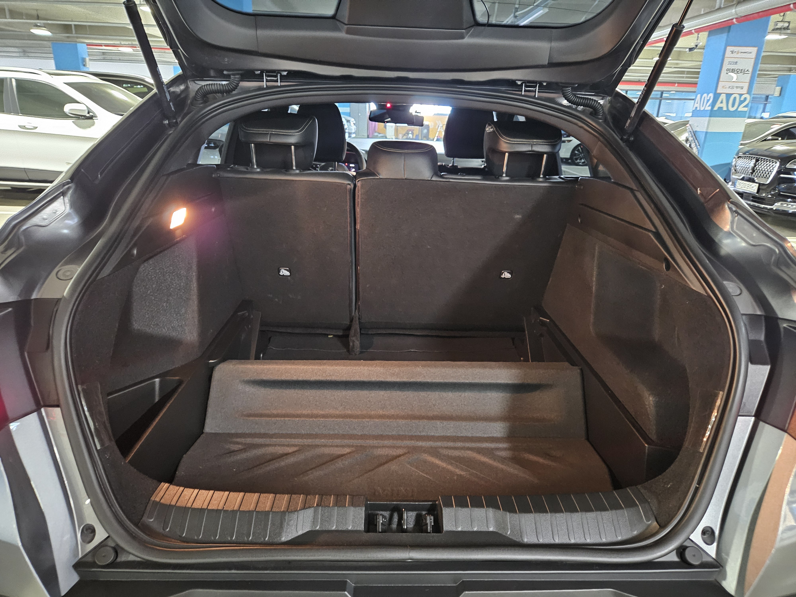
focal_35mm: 23
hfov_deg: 73.9
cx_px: 398
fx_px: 529
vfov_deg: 58.9
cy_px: 298
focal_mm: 5.4
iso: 1600
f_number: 1.8
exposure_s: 1/15
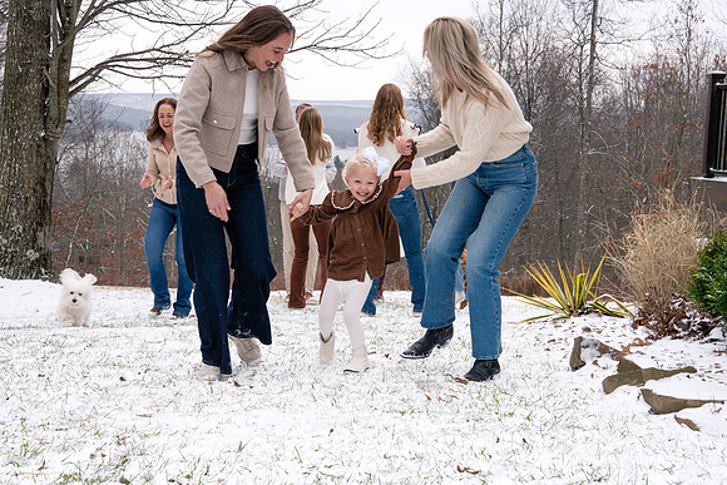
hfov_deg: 28.8
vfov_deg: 19.5
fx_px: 1414
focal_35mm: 70
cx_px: 364
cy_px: 242
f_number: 13
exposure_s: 1/250
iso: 800
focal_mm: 70
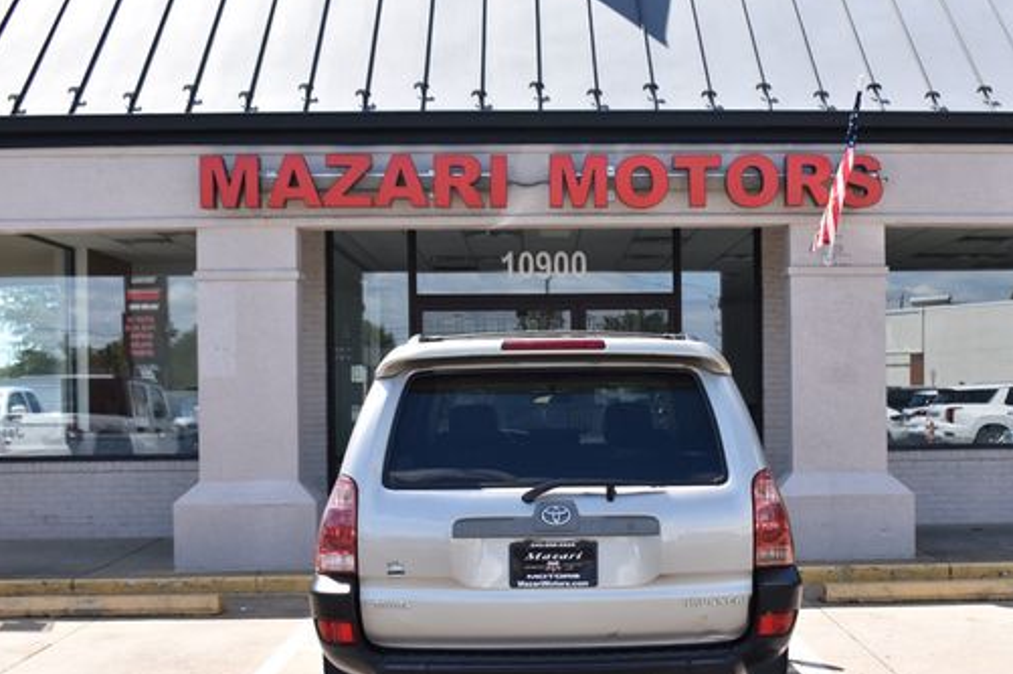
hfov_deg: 42.6
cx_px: 611
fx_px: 1293
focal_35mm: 46
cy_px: 407
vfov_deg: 29.1
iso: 200
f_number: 7.1
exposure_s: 1/400
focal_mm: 24
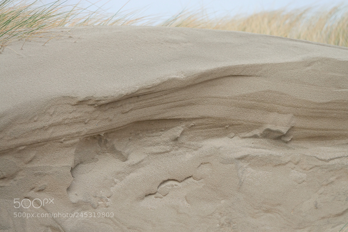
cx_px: 174
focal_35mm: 289
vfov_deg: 4.8
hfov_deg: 7.1
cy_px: 116
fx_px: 2793
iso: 250
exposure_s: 1/250
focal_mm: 105.83
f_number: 4
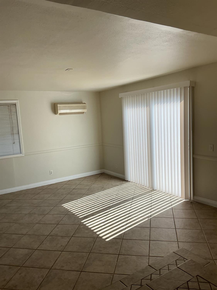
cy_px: 145
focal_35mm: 29
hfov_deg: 48.2
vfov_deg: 61.7
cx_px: 108
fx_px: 242
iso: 25
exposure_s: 1/509
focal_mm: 3
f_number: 1.8
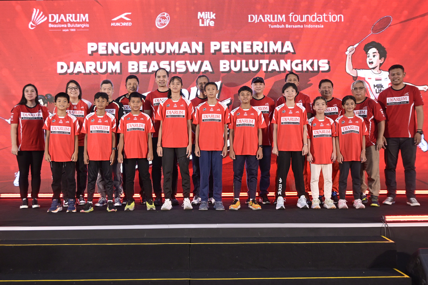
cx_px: 214
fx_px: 416
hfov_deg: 54.5
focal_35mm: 35
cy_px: 142
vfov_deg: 37.8
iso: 2000
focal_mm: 35
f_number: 4
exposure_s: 1/160
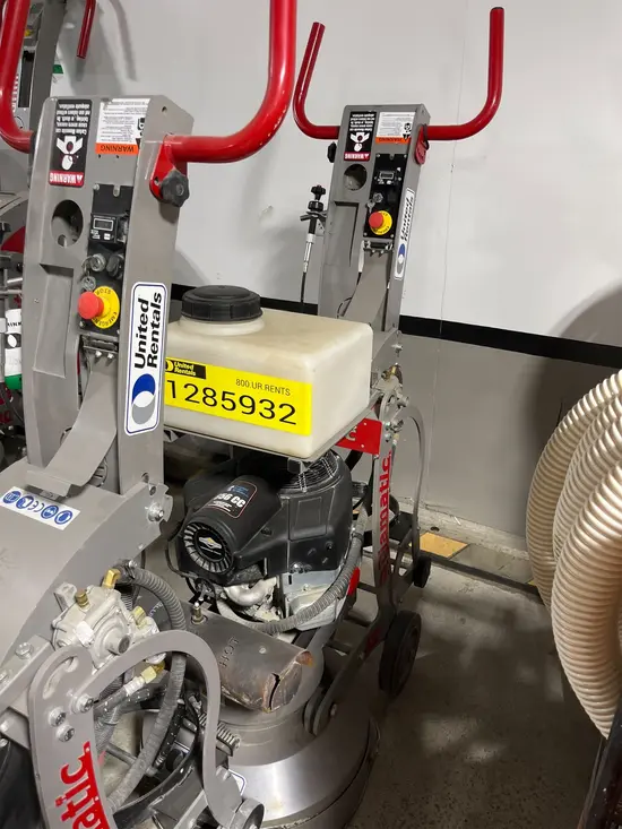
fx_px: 623
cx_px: 311
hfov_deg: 53.1
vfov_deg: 67.3
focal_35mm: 26
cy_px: 414
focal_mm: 5.1
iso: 100
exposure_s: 1/60
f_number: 1.6
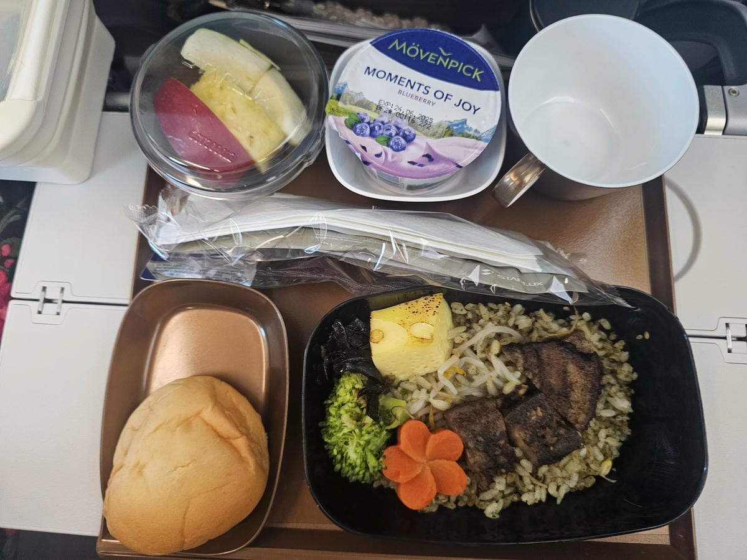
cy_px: 280
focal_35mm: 23
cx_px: 374
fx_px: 496
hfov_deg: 73.9
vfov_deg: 58.9
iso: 640
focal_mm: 6.3
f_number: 1.7
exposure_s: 1/32
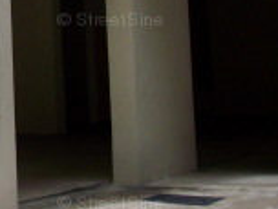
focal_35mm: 134
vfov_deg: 10.4
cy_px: -161
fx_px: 1076
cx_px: -172
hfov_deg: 13.6
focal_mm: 6.2
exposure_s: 1/200
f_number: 5.6
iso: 80
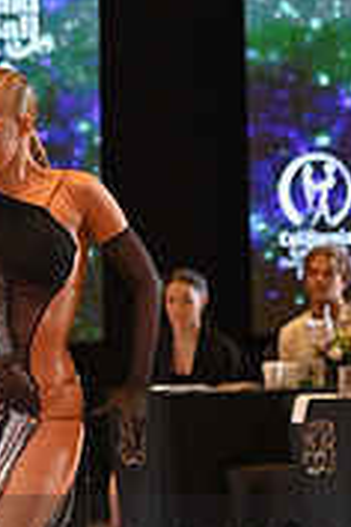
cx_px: 31
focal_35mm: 393
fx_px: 5747
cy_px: 595
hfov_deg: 3.5
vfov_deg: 5.2
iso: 1600
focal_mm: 120
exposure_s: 1/400
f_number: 4
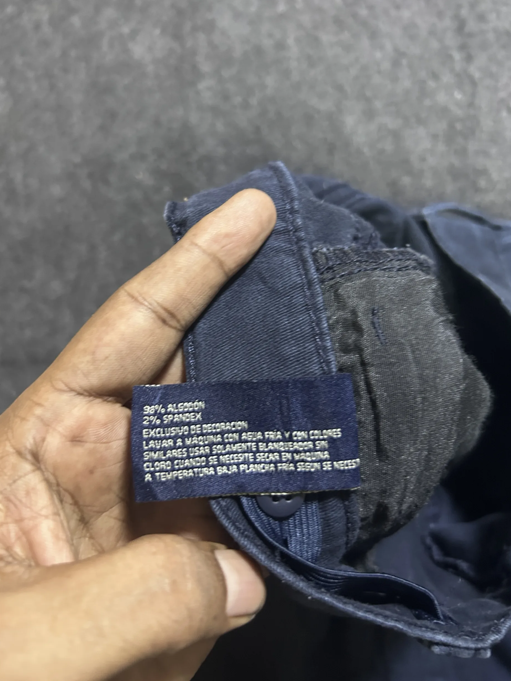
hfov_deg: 51.4
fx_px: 531
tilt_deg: -60.8
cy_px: 328
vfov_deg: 65.3
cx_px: 248
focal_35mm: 27
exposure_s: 1/33
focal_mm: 5.7
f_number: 1.5
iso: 500
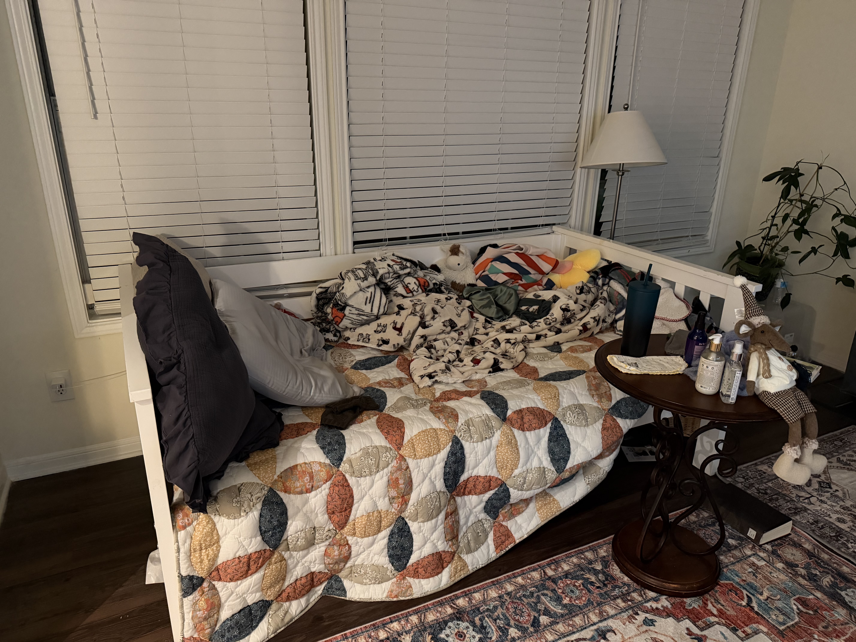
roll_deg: -1.2
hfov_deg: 71.6
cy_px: 321
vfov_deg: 56.8
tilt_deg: -20.2
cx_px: 428
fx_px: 593
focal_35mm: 24
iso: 1000
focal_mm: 6.76
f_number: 1.78
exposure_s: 1/30
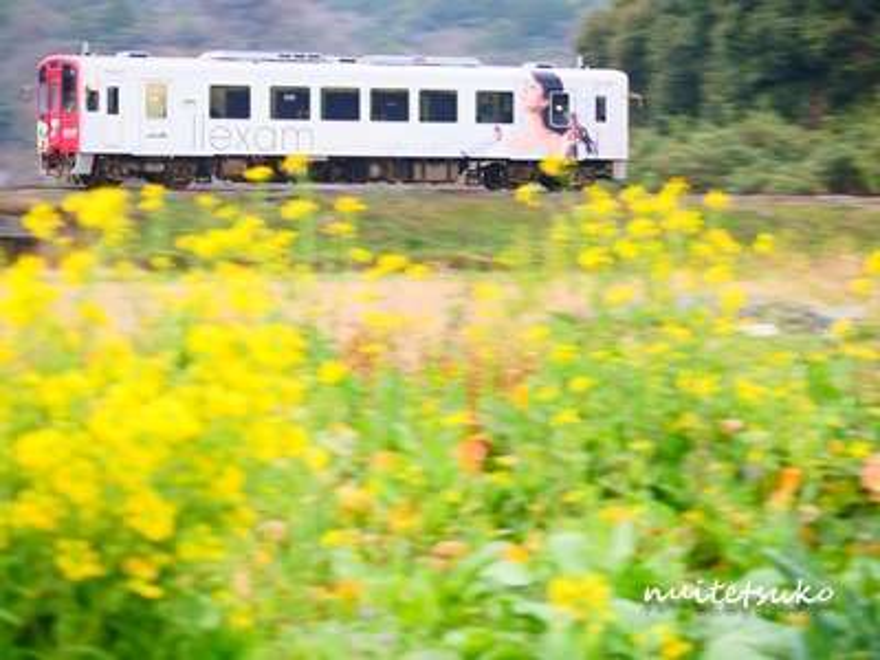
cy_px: 330
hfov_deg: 13.3
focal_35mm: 148
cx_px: 440
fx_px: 3762
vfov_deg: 10.0
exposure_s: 1/25
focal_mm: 74
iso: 320
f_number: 5
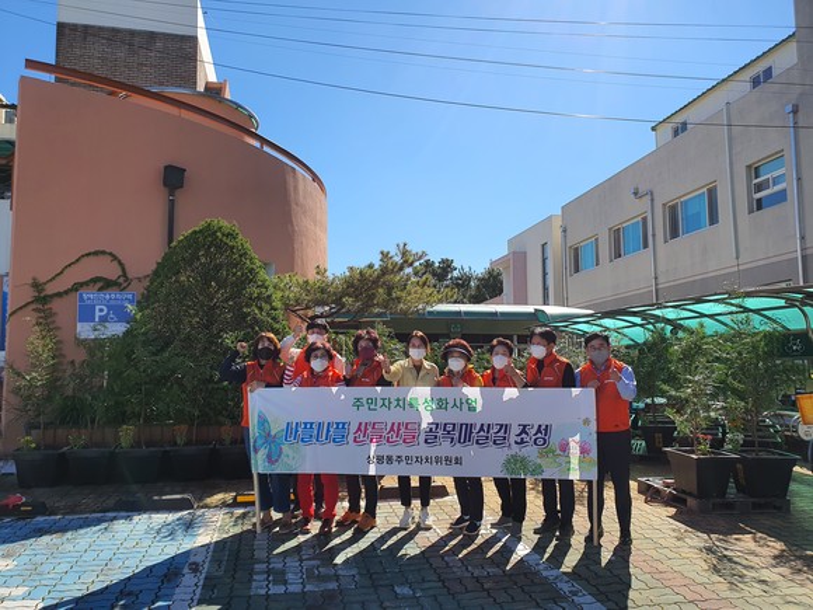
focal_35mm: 26
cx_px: 406
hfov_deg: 67.3
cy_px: 305
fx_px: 611
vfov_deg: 53.1
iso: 50
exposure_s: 1/1632
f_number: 2.4
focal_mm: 4.3
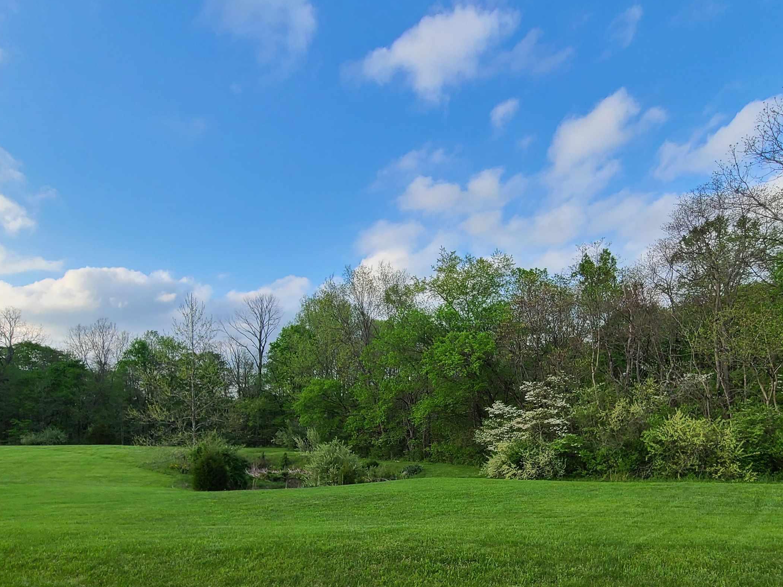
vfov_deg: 66.6
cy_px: 397
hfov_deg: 84.6
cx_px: 414
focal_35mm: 19
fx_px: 430
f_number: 2.2
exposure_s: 1/655
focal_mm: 2.2
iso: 50
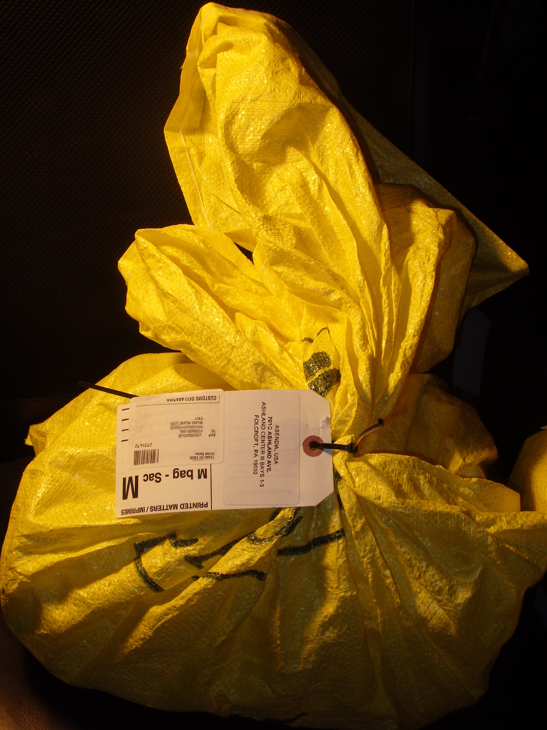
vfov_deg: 38.9
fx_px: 1032
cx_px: 274
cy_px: 365
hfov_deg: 29.7
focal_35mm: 49
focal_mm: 8.9
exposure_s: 1/40
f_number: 4
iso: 250
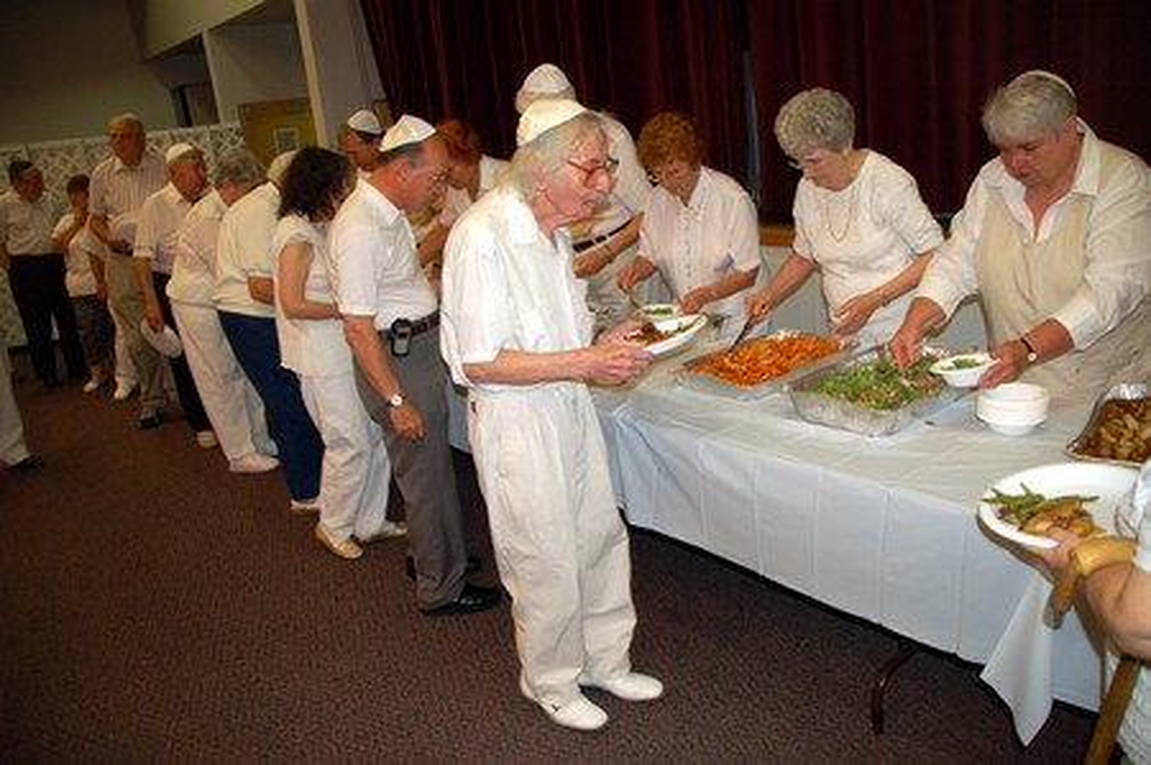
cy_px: 382
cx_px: 576
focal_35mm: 27
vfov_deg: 47.8
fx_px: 862
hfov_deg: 67.4
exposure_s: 1/60
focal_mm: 18
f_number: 3.5
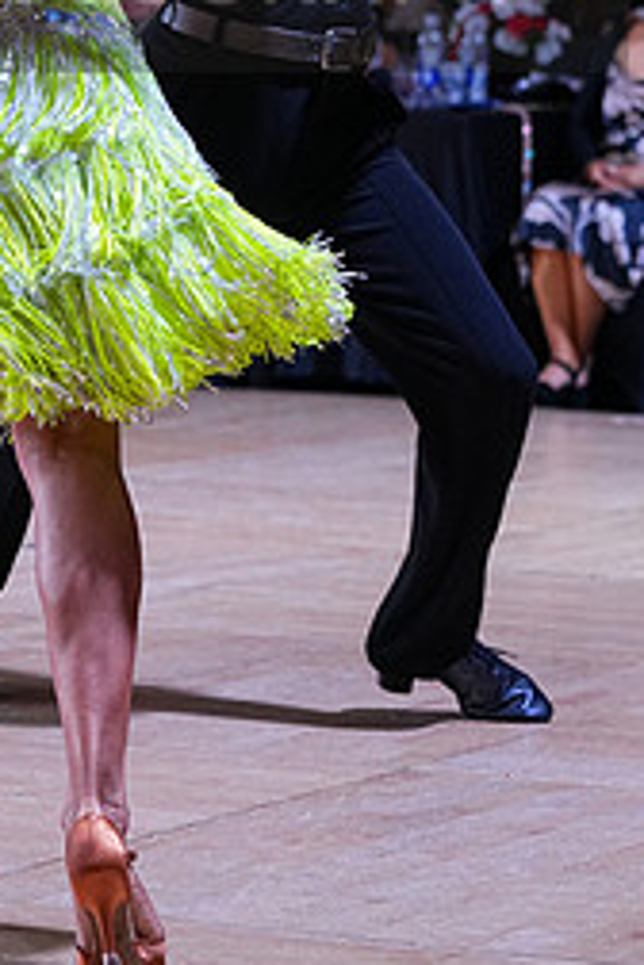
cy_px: -54
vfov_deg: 10.4
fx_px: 5259
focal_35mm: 196
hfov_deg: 7.0
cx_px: 102
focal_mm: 85
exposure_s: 1/500
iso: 2000
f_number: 4
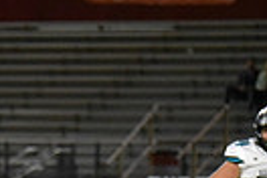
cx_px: -206
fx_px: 4390
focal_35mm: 592
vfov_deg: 2.3
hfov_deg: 3.5
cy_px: 327
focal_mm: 135
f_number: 2.8
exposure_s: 1/1000
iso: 9000
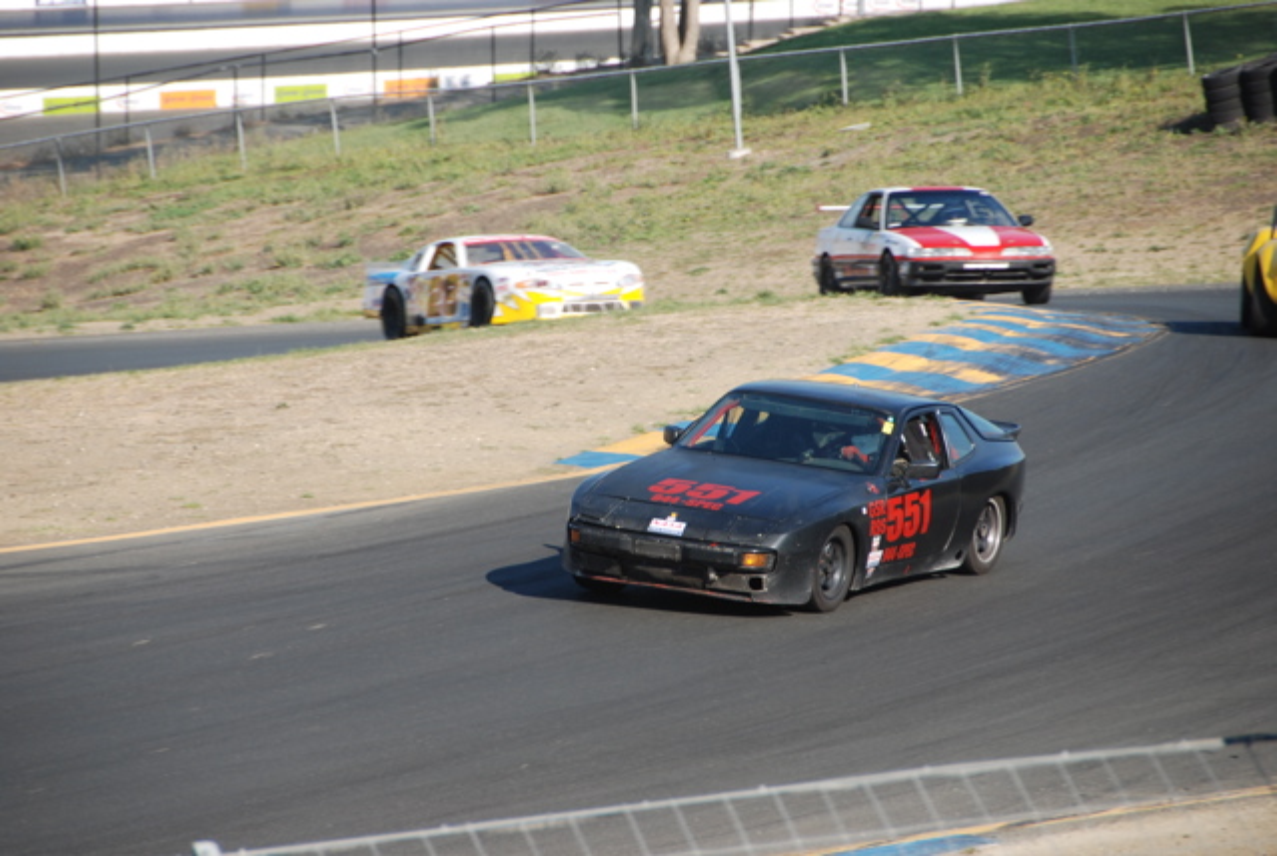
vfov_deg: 5.4
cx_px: 638
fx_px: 9058
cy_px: 428
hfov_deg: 8.1
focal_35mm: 255
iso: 200
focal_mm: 170
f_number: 5.6
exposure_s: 1/500
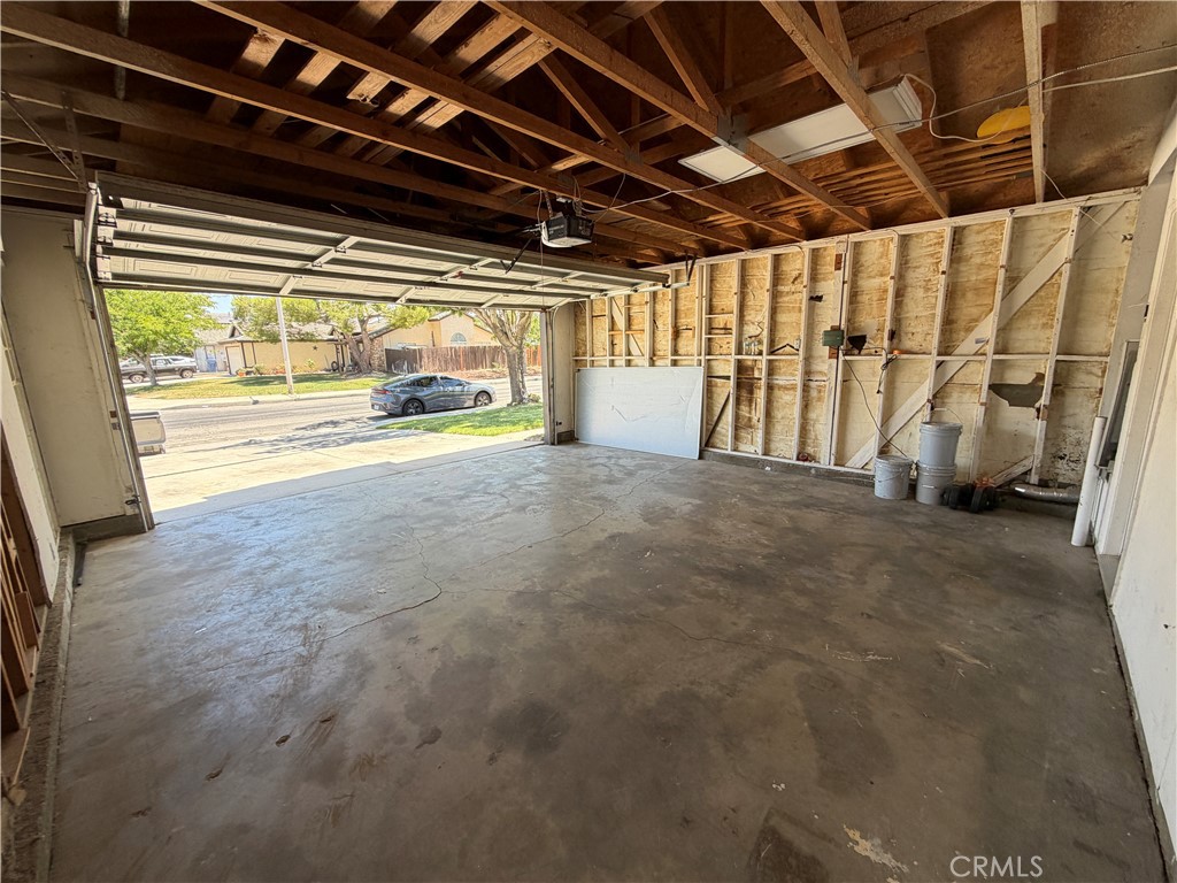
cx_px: 588
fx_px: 476
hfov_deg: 102.1
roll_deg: +2.4
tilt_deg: -9.9
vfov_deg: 85.7
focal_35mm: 14
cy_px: 442
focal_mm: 2.22
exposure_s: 1/121
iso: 50
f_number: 2.2
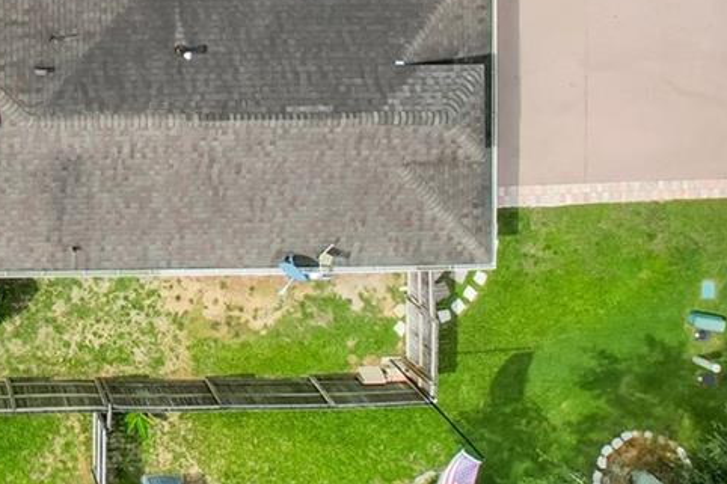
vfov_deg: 17.4
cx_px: -140
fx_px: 1474
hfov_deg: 25.0
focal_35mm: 73
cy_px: -158
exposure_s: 1/320
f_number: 2.8
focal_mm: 8.38
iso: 120
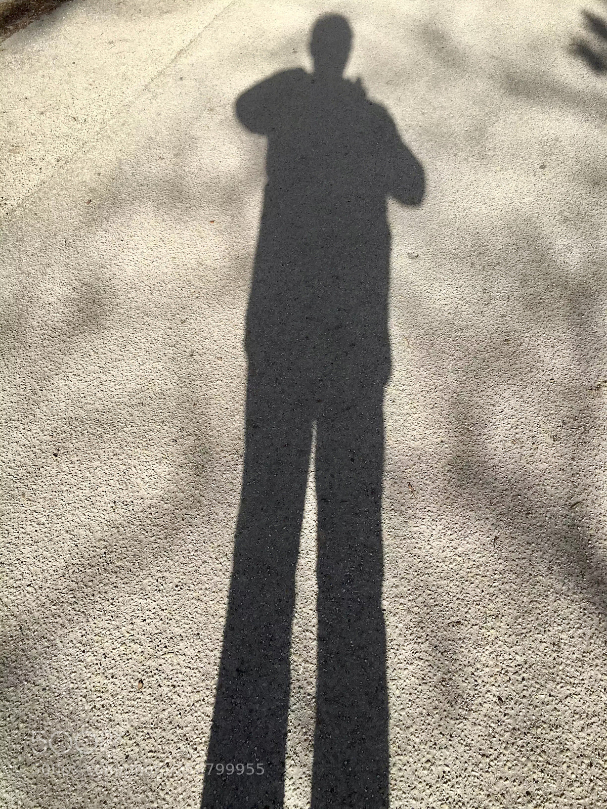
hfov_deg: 48.2
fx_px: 678
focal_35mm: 29
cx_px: 304
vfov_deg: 61.7
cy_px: 404
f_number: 2.2
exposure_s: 1/801
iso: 25
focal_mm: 4.15
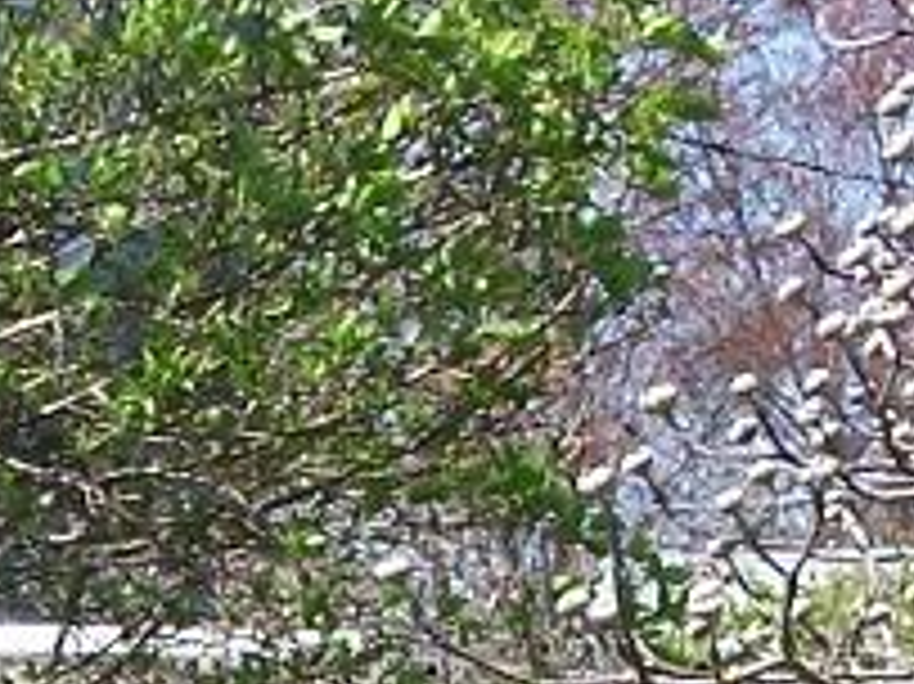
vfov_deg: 5.5
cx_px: 234
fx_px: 7125
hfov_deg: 7.3
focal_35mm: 270
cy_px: 828
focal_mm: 6.3
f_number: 4
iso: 64
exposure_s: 1/250
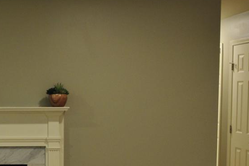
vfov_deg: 20.3
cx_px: 24
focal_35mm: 66
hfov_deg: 29.1
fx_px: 459
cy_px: 130
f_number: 5
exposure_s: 1/30
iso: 400
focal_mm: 17
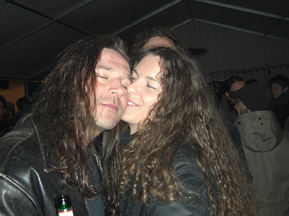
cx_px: 121
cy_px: 101
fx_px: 400
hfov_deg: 39.6
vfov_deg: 30.2
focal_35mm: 48
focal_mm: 7.9
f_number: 2.8
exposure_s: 1/60
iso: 200
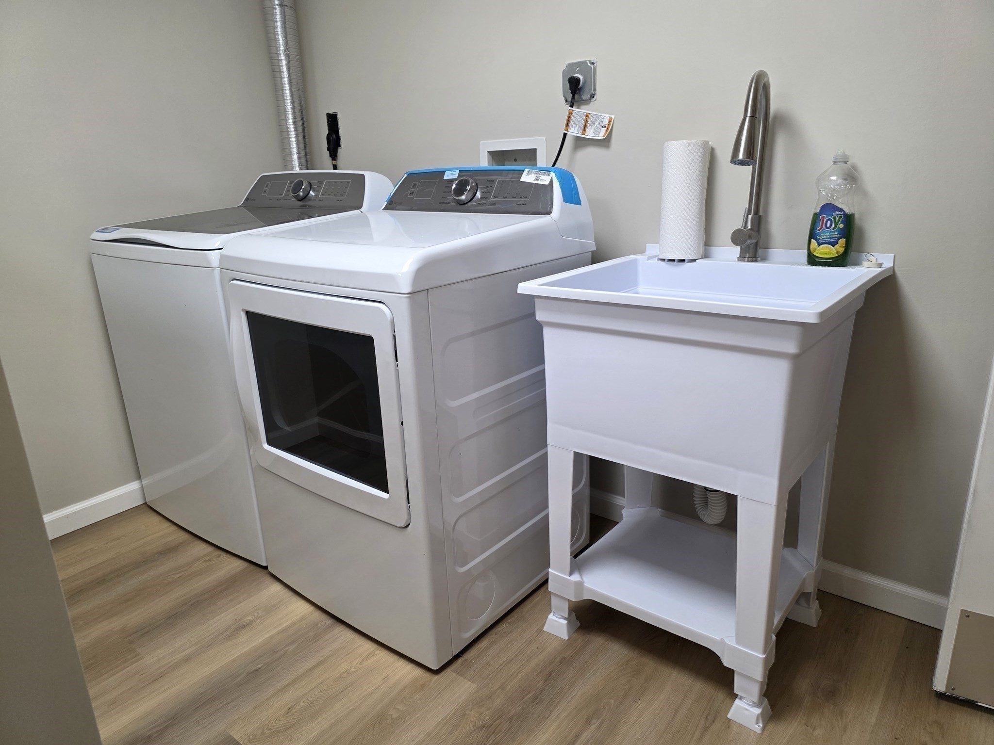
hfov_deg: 73.9
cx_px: 497
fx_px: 660
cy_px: 372
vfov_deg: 58.9
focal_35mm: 23
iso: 125
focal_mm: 6.3
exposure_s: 1/120
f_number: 1.7
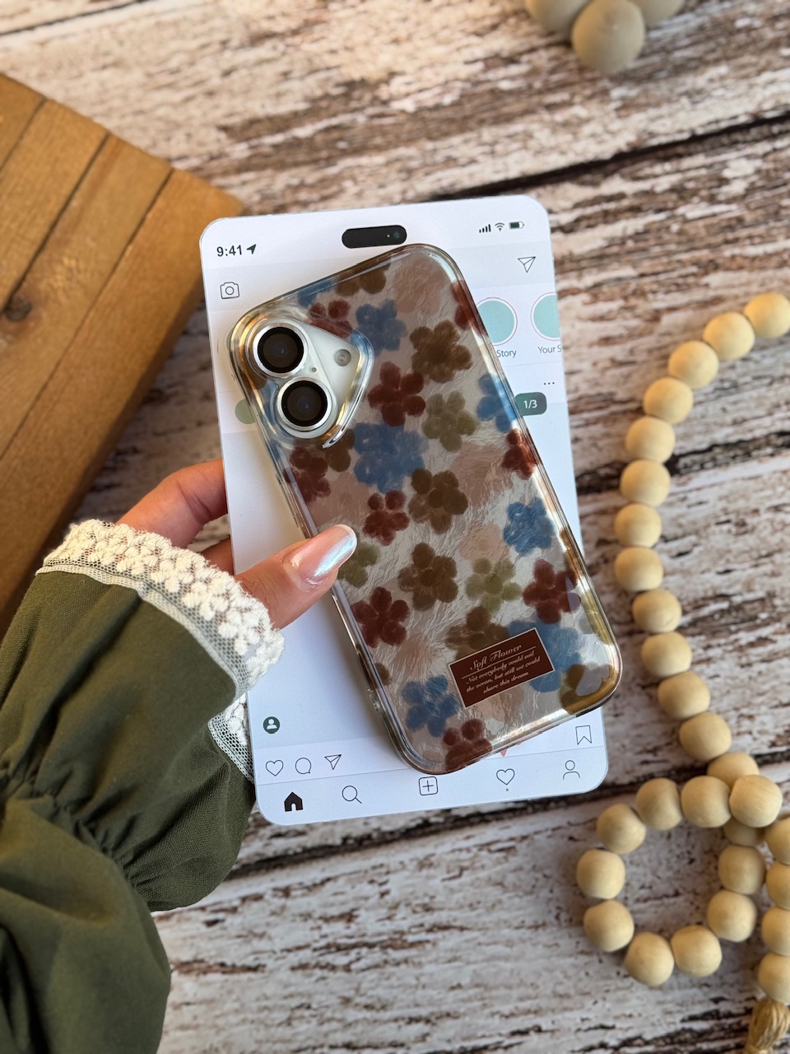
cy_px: 527
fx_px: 1461
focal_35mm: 48
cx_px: 395
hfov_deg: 30.3
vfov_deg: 39.7
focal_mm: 6.76
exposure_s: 1/1222
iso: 80
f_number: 1.78
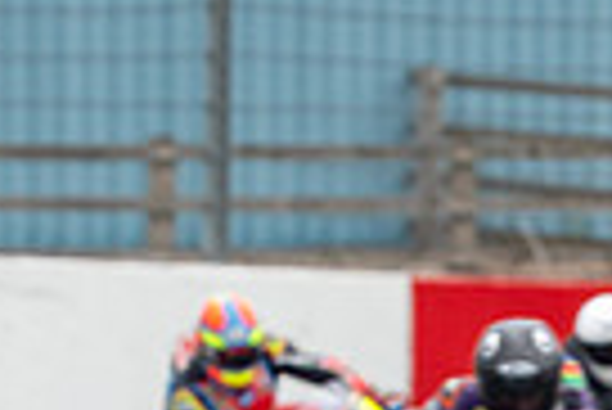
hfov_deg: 1.3
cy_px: 823
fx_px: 26786
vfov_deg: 0.9
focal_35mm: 1574
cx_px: 699
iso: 500
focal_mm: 368
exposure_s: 1/250
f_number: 8
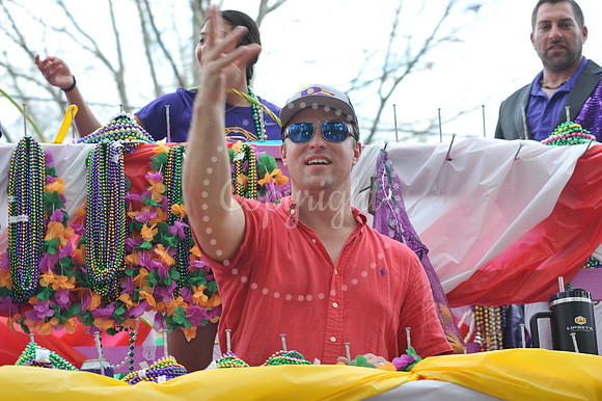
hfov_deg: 22.2
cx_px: 301
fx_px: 1538
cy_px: 200
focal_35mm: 92
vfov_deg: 14.8
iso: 250
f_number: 6.3
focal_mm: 92
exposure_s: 1/80
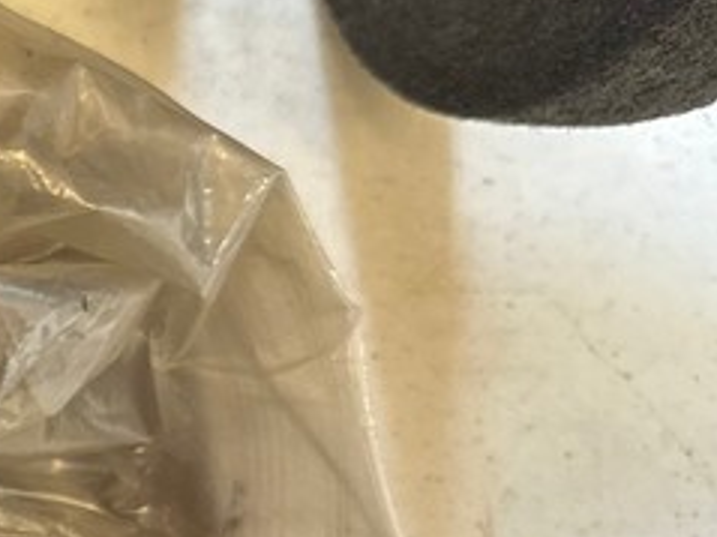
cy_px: 456
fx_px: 2132
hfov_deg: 15.1
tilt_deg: -73.7
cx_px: -765
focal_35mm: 103
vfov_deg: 14.2
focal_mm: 6.86
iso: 250
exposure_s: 1/72
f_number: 1.78
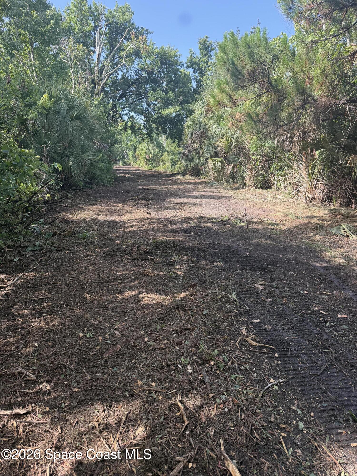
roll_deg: -1.9
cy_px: 238
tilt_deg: -11.0
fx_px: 330
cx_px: 178
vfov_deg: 71.6
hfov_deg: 56.8
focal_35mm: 24
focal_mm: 6.76
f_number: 1.78
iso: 100
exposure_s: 1/521
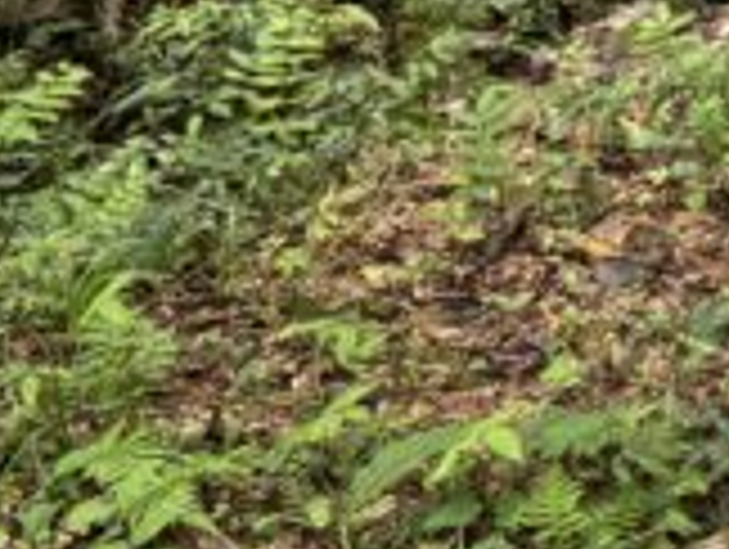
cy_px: -698
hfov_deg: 10.0
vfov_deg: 8.4
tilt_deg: -29.5
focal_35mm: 164
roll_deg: +9.3
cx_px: 1930
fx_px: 3459
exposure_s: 1/121
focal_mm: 5.96
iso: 40
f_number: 1.6
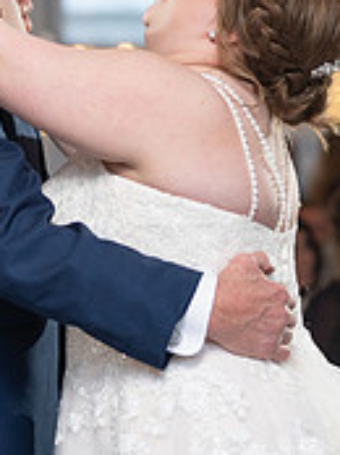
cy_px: 87
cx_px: 111
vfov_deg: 7.4
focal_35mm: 267
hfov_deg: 5.6
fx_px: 3505
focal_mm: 73
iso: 500
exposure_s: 1/250
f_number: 2.8
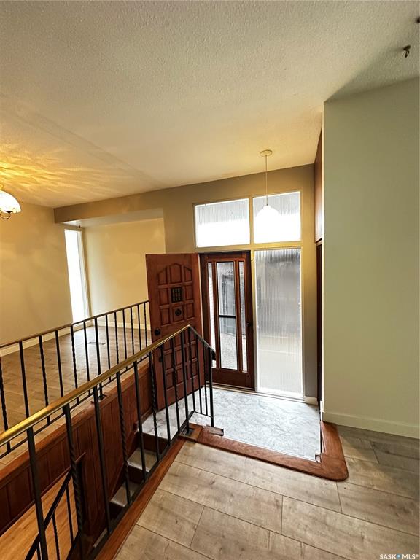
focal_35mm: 14
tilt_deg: -4.0
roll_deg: +1.8
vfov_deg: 102.1
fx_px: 226
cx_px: 210
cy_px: 280
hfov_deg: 85.7
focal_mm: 2.22
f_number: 2.2
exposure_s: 1/60
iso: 500
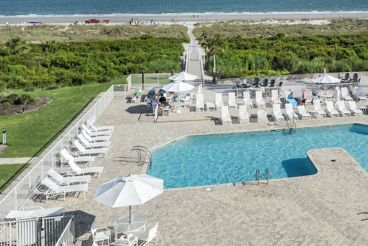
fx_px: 388
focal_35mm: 38
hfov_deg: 47.4
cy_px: -4
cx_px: 305
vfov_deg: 32.1
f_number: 9
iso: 320
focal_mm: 18
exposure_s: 1/1250
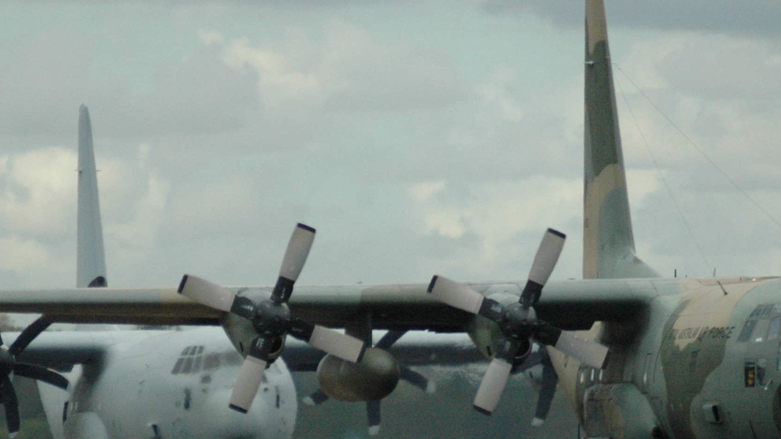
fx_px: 12239
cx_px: 419
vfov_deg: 2.1
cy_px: 344
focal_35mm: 591
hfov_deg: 3.7
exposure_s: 1/2500
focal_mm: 210
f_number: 6.3
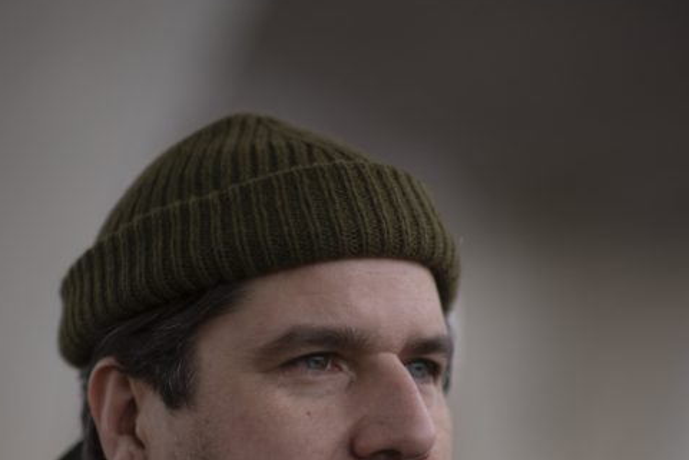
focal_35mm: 159
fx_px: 3044
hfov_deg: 12.9
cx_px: 327
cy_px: 365
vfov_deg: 8.6
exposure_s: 1/250
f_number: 1.4
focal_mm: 85
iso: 320
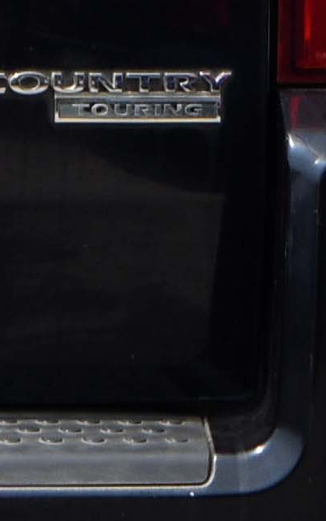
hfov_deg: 0.6
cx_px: -35
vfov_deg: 0.9
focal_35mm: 2356
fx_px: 33443
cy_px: -273
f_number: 4
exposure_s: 1/1600
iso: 200
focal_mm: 165
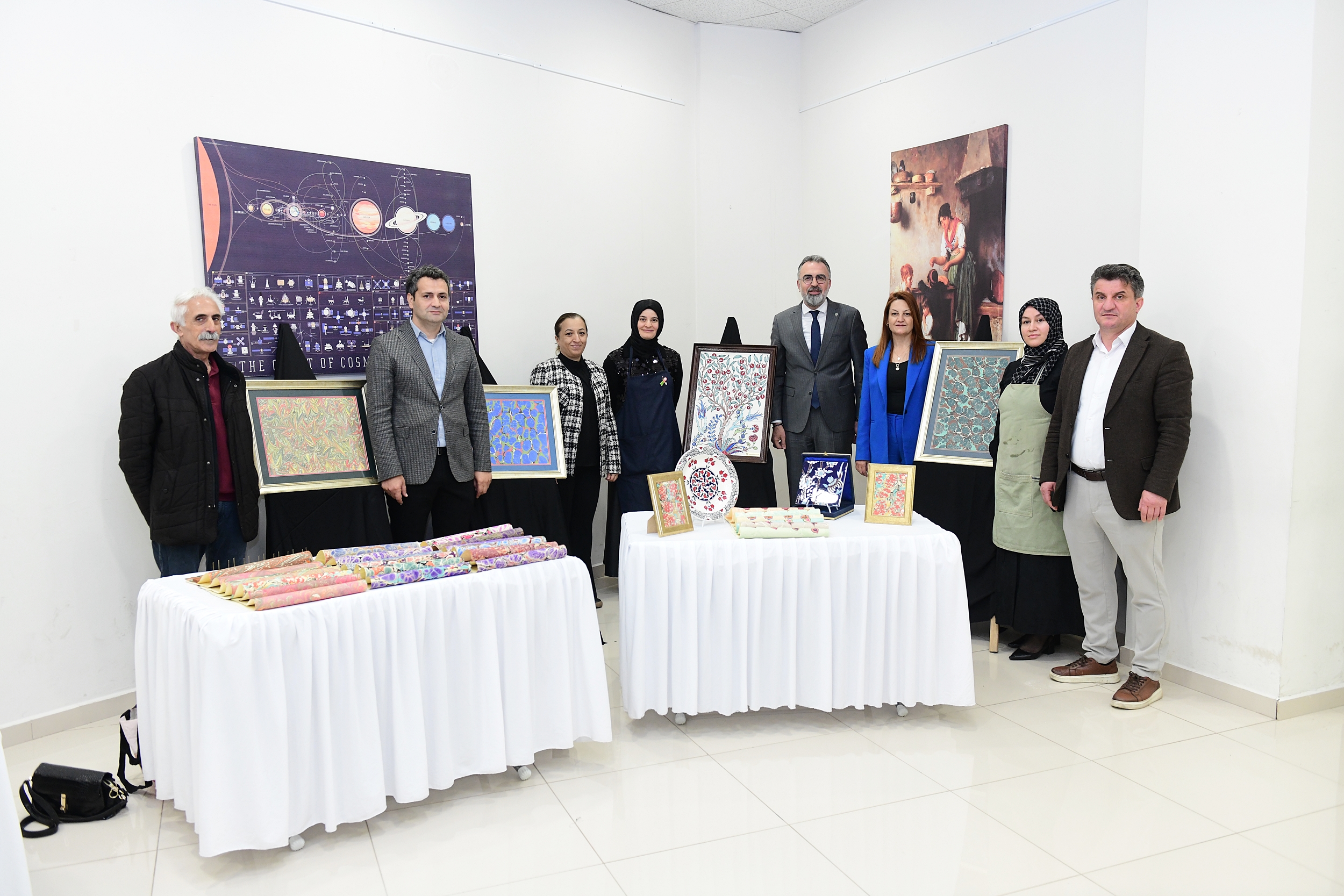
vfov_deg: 45.0
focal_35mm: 29
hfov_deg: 63.7
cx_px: 672
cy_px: 448
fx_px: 1083
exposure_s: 1/100
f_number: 4
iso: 2000
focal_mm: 29
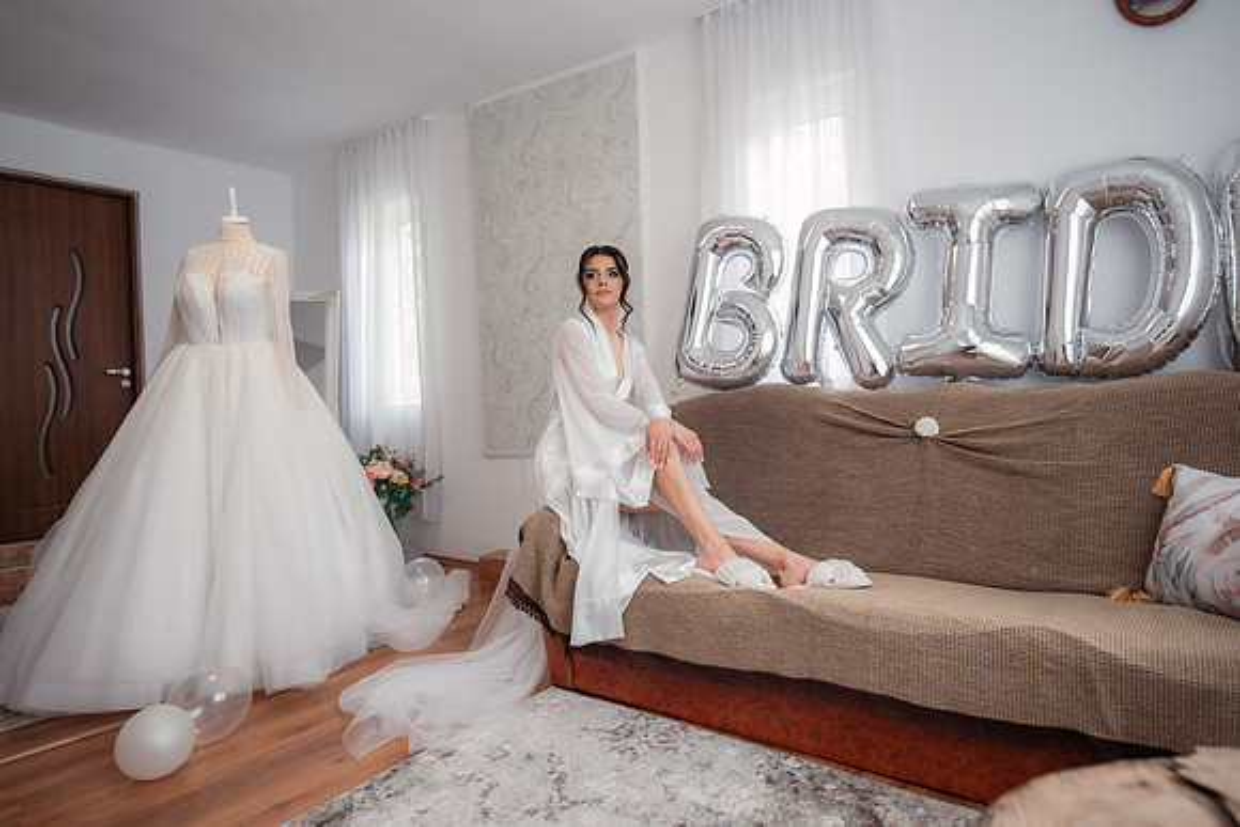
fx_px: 719
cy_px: 414
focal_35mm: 21
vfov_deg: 59.8
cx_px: 620
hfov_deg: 81.5
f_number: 2.8
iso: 1250
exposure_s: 1/250
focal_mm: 20
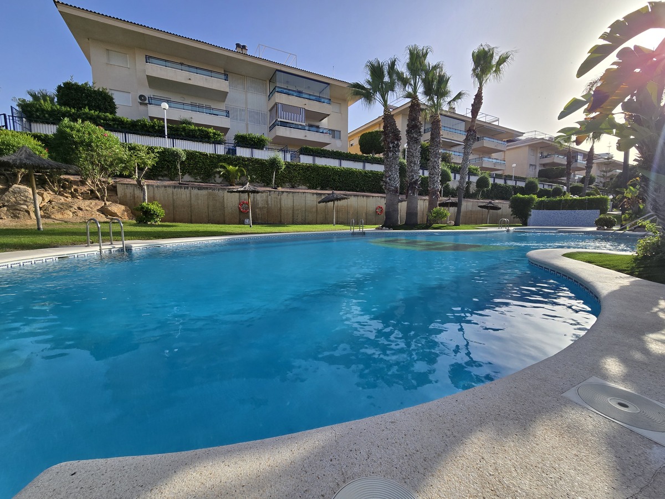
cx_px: 332
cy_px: 250
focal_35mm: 13
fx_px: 250
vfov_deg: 89.9
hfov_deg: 106.2
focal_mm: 2.2
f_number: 2.2
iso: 50
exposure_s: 1/2391
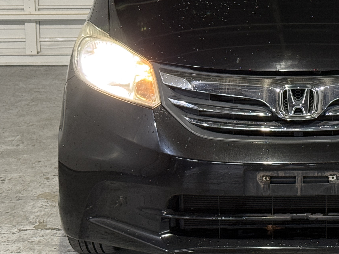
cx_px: 299
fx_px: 1116
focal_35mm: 114
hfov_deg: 17.0
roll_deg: +0.3
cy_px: 44
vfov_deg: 12.9
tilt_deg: -8.0
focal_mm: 6.76
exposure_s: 1/60
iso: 125
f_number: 1.78
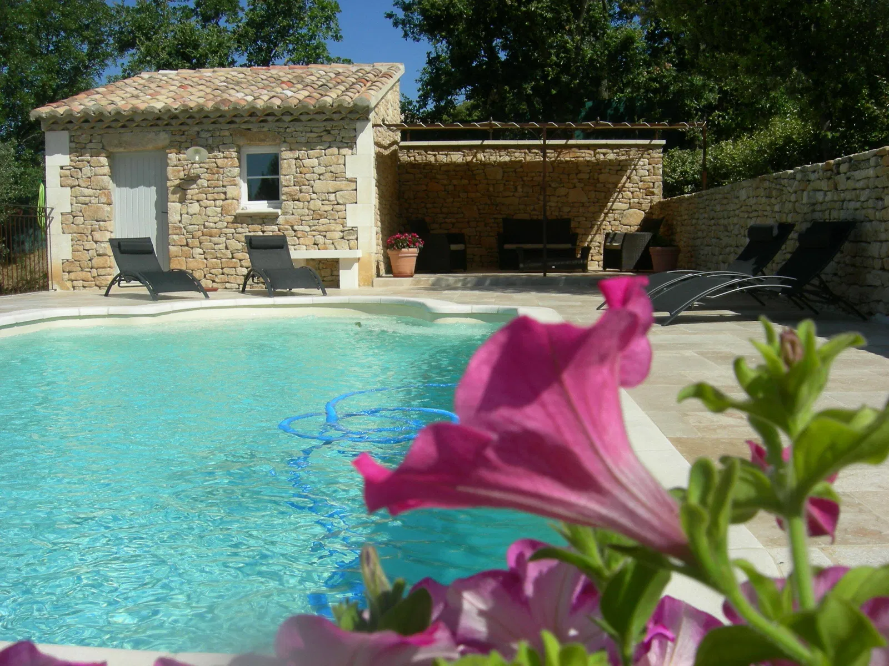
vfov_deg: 39.7
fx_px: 925
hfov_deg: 51.4
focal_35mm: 36
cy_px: 333
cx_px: 444
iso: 64
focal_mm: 7.5
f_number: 6.8
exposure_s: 1/380
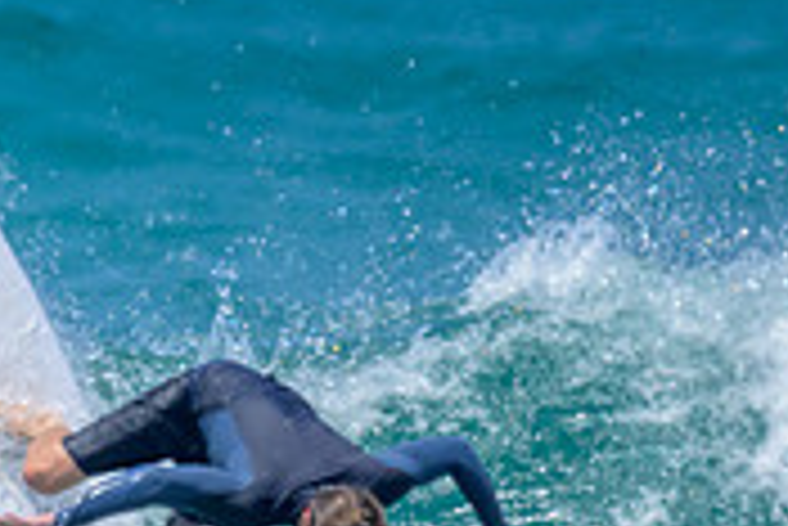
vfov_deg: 0.4
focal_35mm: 3329
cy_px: 437
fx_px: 72927
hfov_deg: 0.6
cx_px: -241
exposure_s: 1/3200
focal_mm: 800
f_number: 6.3
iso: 560
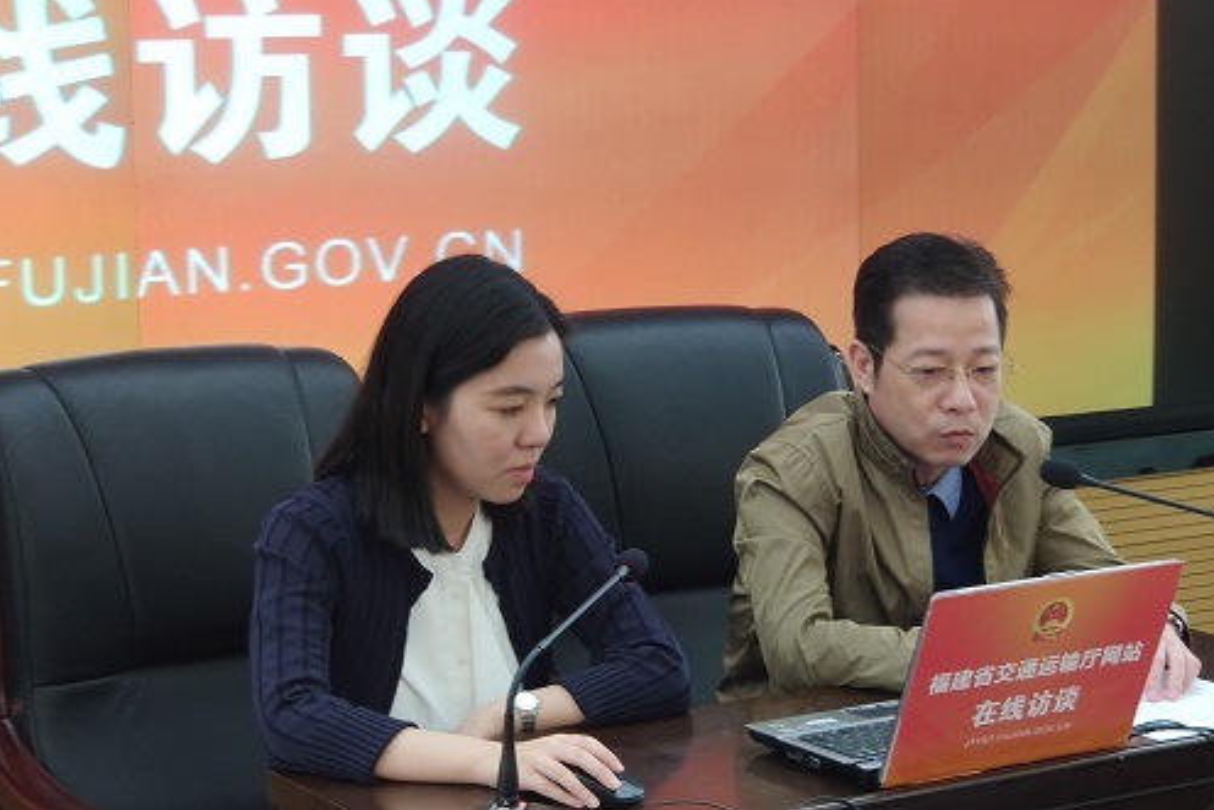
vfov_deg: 15.5
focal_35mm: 88
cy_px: 354
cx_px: 609
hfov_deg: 23.1
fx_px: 2968
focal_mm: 6.22
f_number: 2.2
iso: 1340
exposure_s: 1/33
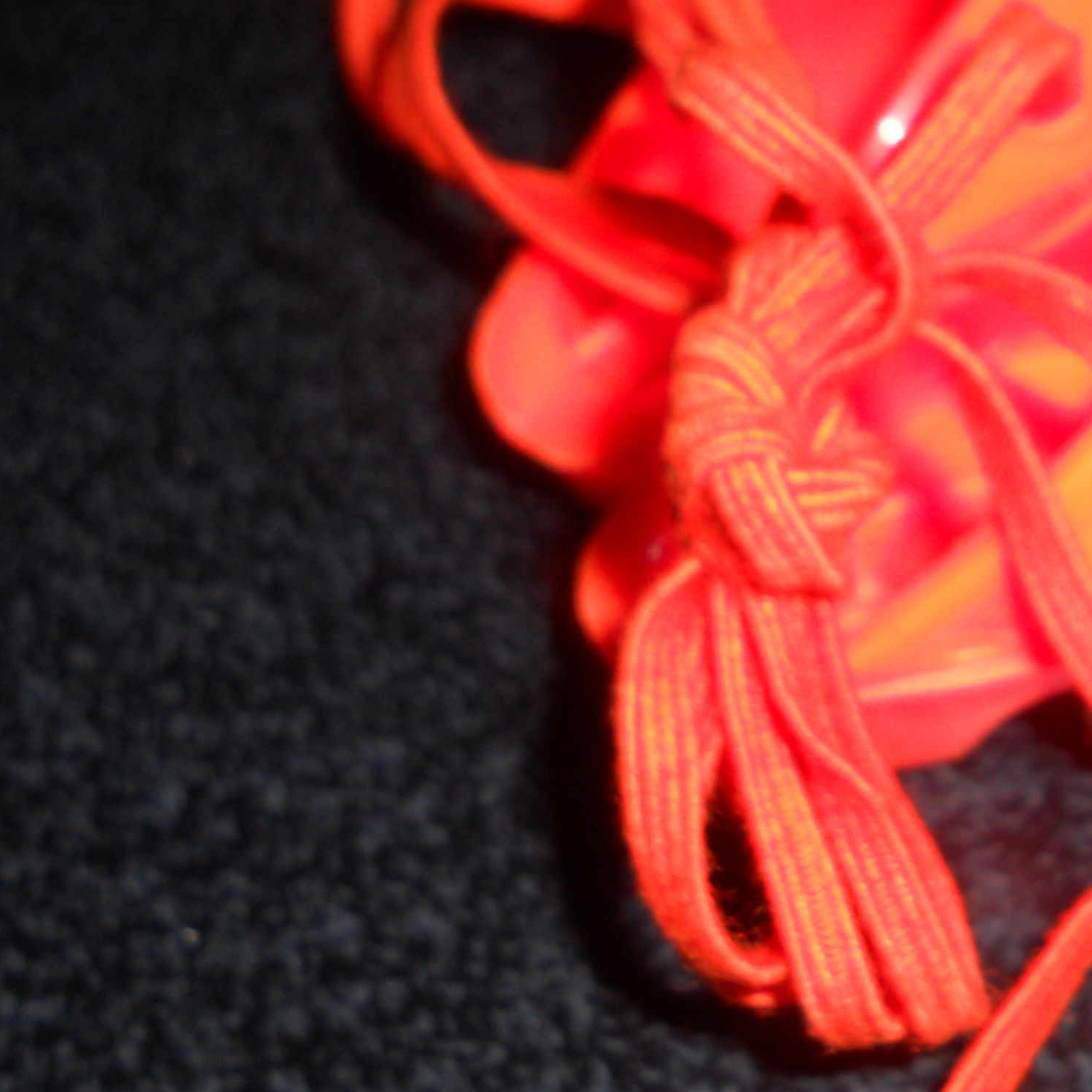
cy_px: 197
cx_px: 808
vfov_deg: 22.4
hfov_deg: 22.6
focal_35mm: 76
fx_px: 2712
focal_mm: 5.8
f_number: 8.8
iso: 80
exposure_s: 1/25
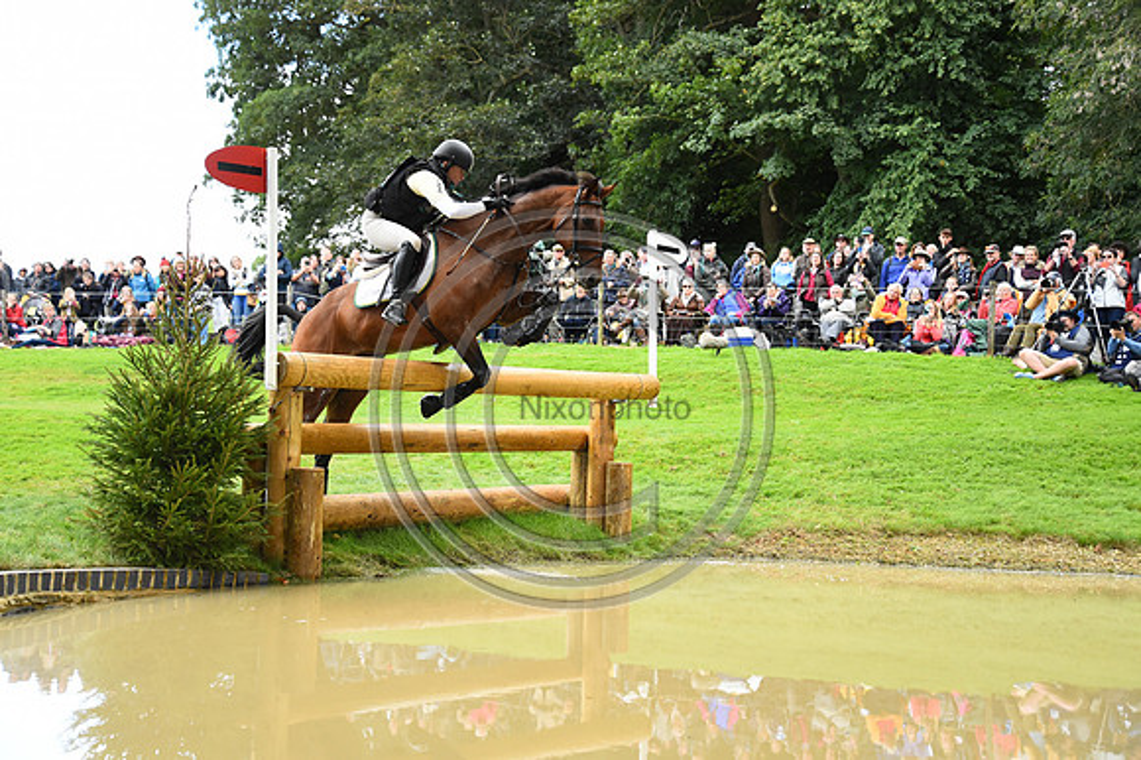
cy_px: 380
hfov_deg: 42.8
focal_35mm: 46
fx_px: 1457
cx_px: 570
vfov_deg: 29.2
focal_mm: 46
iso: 3200
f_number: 4.2
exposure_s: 1/1600
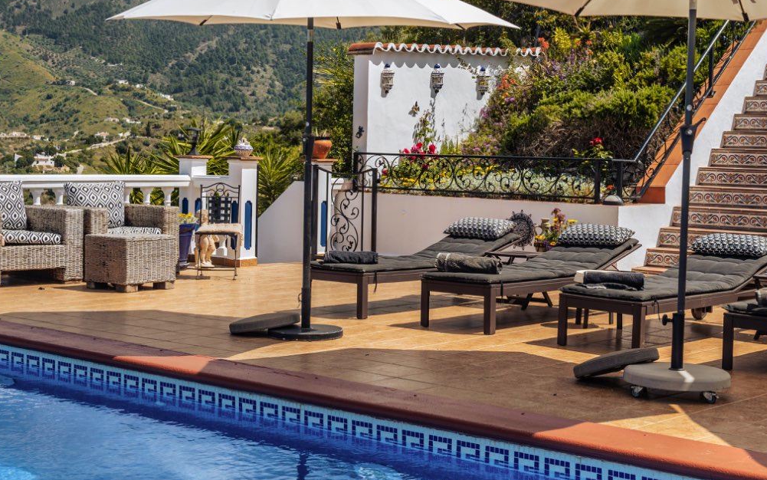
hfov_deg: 35.1
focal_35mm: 58
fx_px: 1213
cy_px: 163
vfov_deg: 22.3
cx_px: 433
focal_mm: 38
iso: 160
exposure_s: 1/800
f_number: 6.3
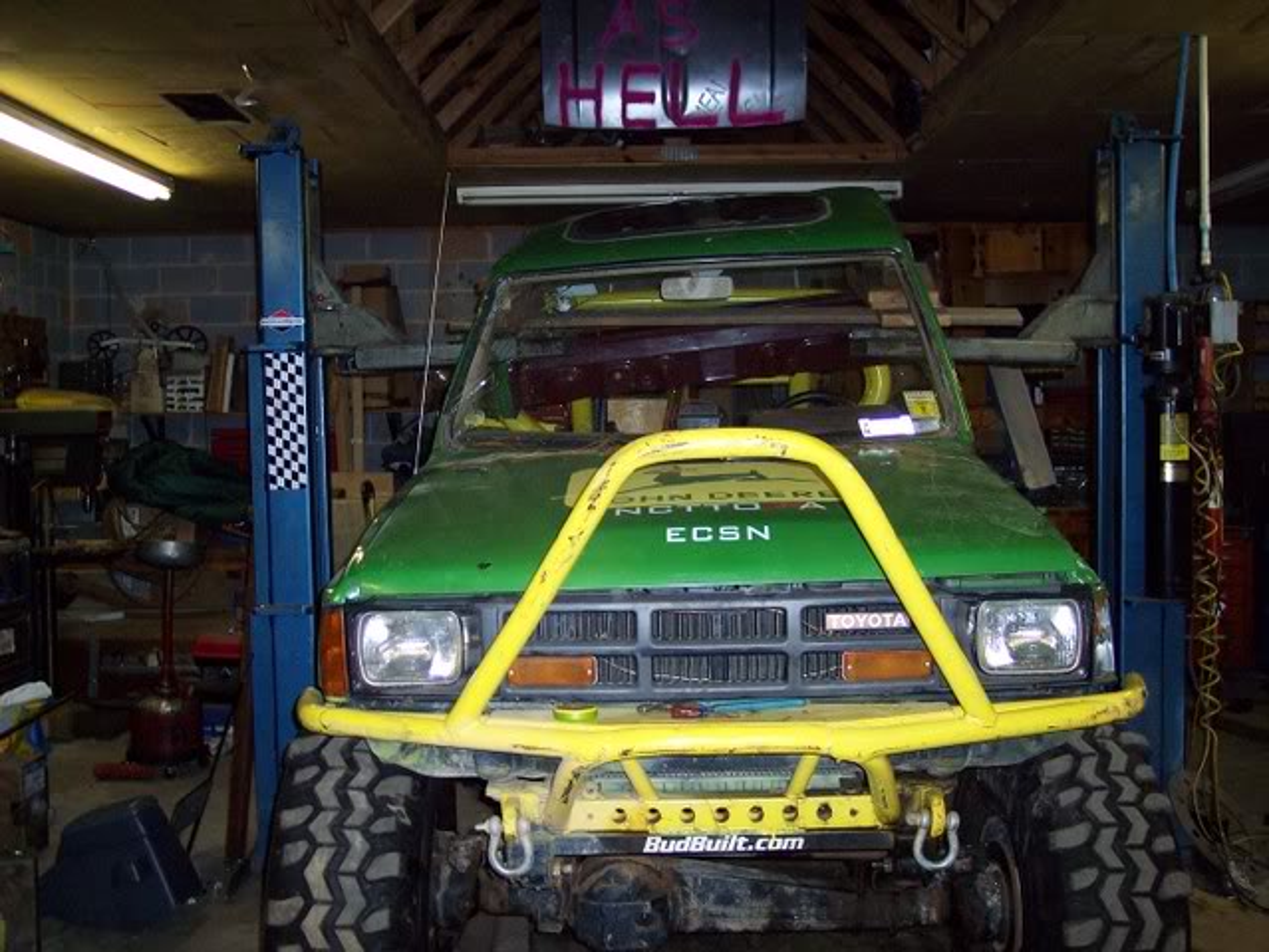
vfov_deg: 36.9
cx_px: 634
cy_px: 476
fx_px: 1431
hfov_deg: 47.8
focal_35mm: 39
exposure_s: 1/60
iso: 140
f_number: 2.8
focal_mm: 8
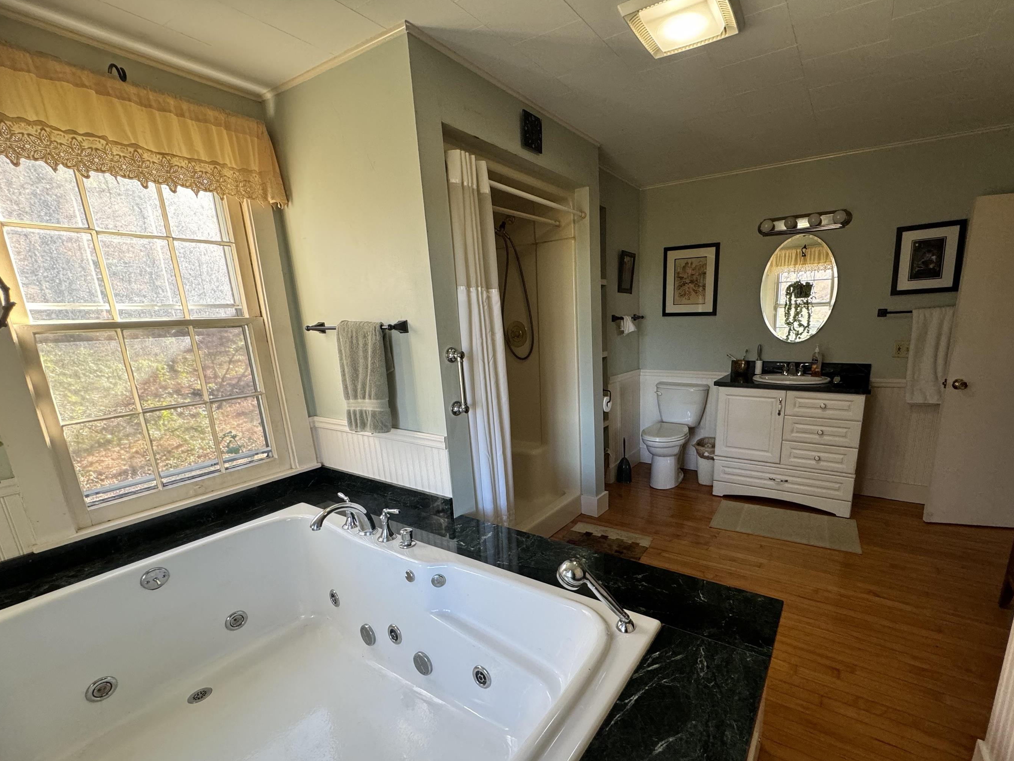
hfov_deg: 94.0
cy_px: 430
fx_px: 469
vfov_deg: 77.7
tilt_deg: -14.4
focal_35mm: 16
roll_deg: +2.4
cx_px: 569
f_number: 2.2
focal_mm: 2.22
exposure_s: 1/120
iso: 200
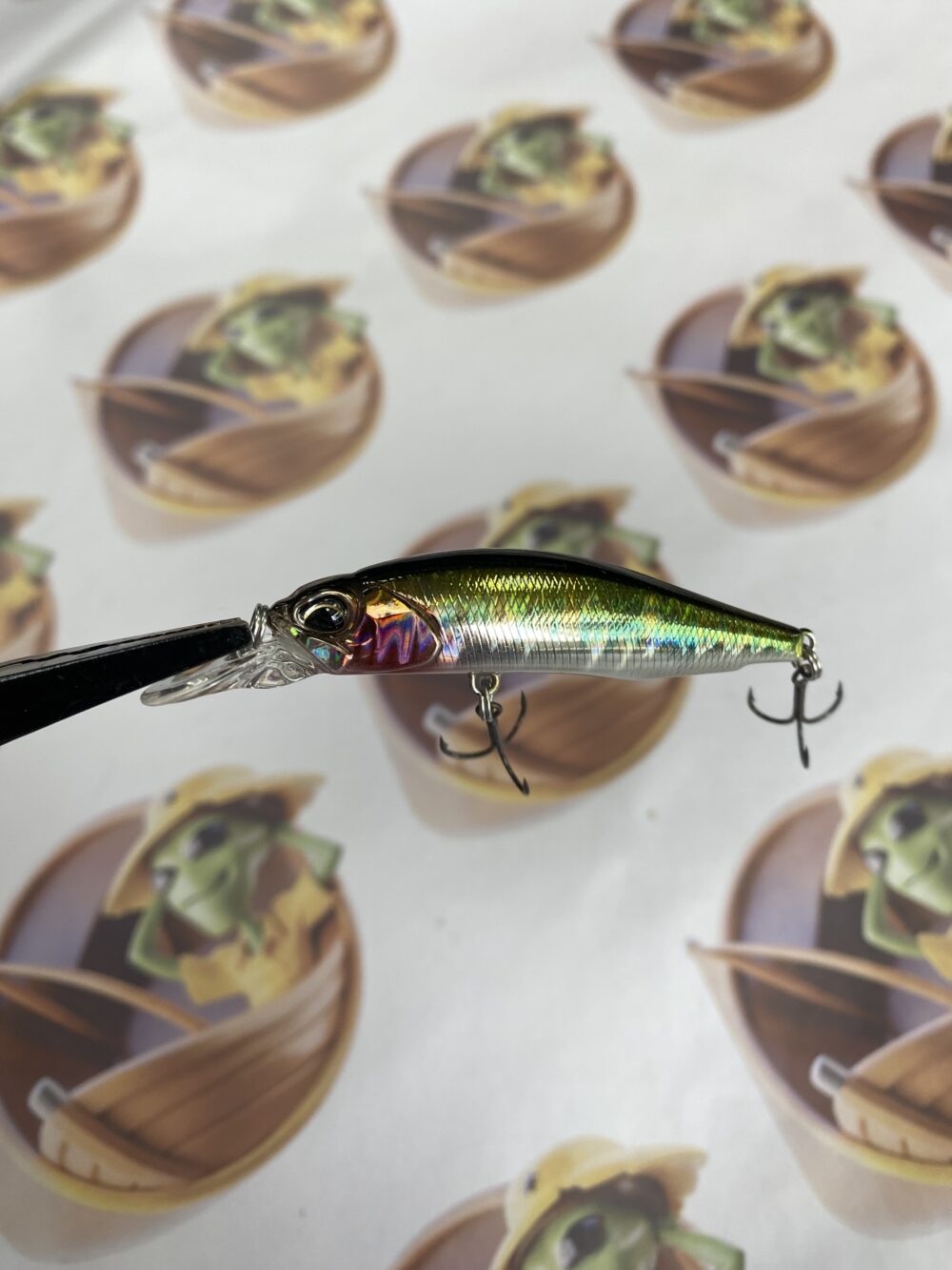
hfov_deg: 54.9
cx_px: 476
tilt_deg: -62.5
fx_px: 917
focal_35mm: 25
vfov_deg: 69.4
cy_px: 635
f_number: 1.8
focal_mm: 4.25
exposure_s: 1/120
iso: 80
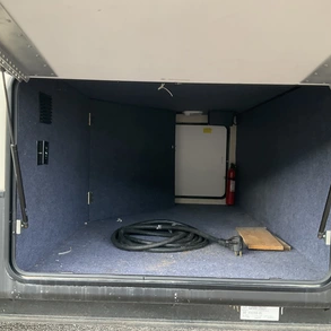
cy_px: 165
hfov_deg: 47.2
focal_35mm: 35
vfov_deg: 47.2
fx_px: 379
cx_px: 154
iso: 80
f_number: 1.8
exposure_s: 1/60
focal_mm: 3
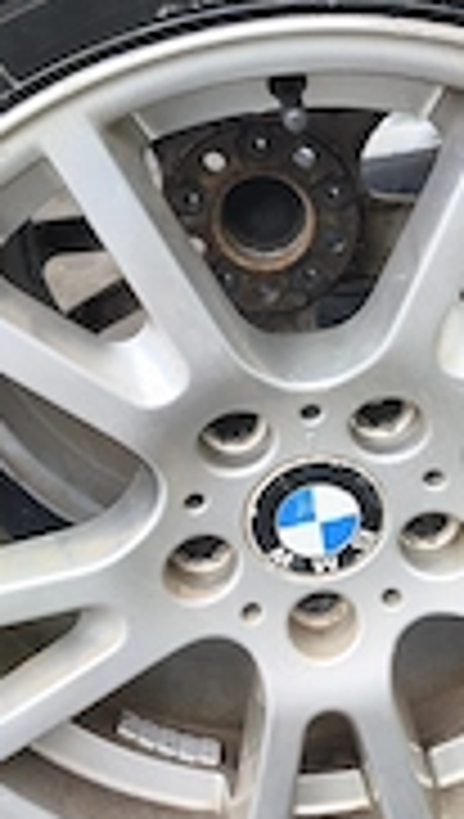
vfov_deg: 37.7
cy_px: 472
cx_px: 324
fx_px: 1197
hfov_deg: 21.8
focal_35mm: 55
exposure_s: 1/99.9
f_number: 1.65
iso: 64
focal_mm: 6.18
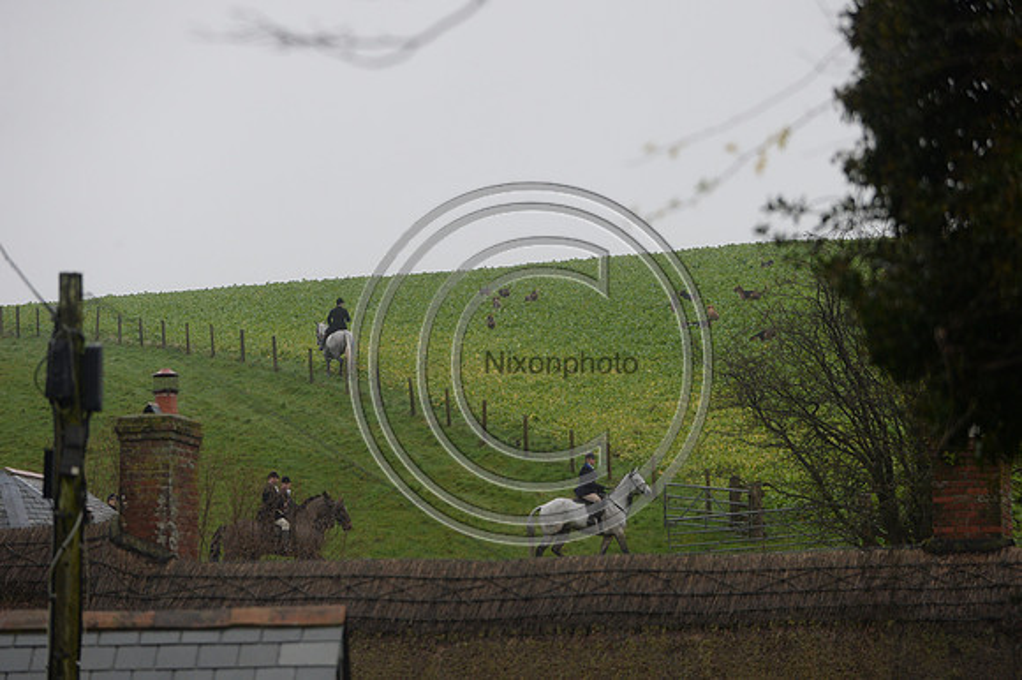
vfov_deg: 6.9
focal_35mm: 200
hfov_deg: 10.3
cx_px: 511
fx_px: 5674
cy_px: 340
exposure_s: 1/800
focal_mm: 200
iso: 1600
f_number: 4.5
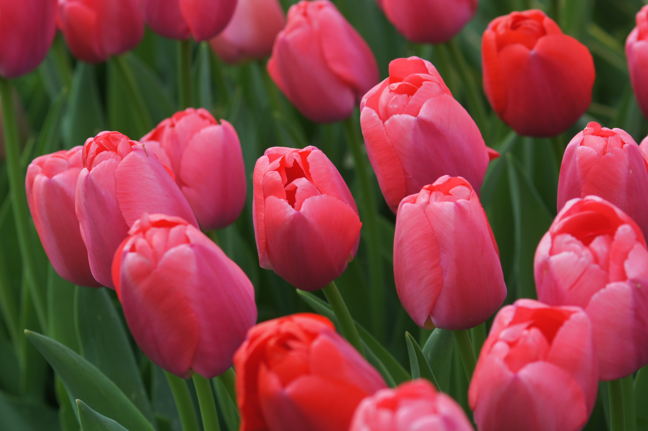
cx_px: 324
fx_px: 2698
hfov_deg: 13.7
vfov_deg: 9.1
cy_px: 216
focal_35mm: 150
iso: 200
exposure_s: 1/200
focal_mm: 100
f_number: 5.6
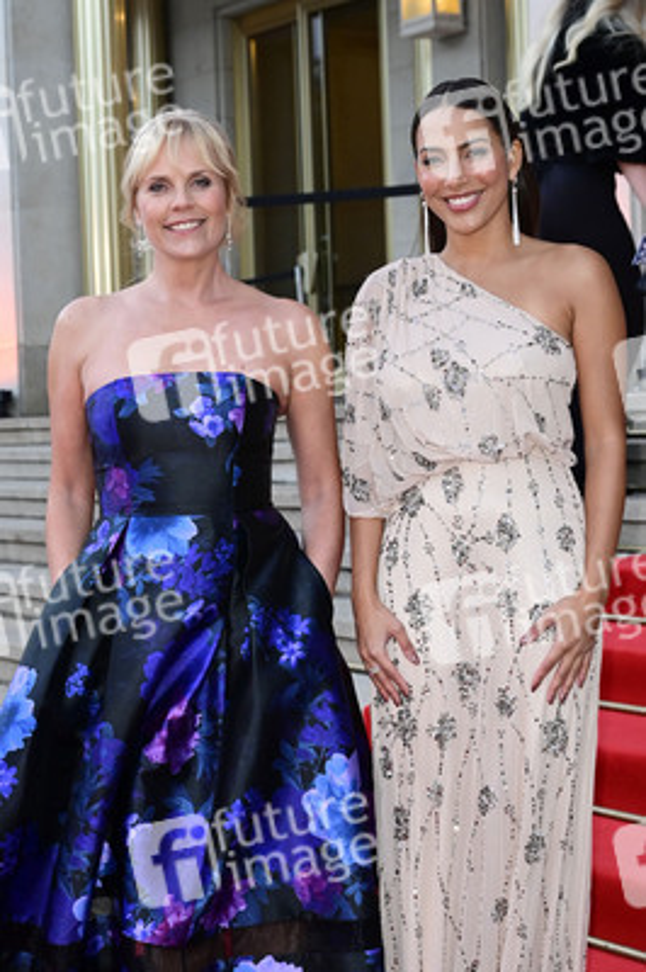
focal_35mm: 44
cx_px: 323
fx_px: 1186
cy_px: 486
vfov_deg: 44.5
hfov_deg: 30.5
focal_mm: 44
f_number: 5
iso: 3200
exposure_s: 1/200
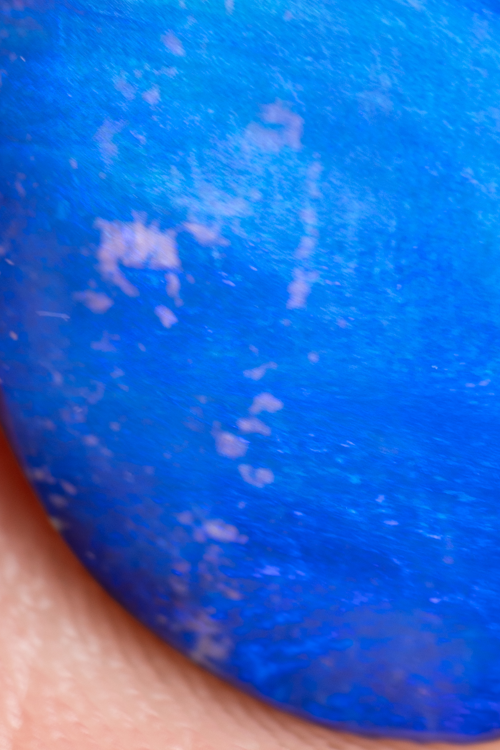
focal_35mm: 291
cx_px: 537
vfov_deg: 7.1
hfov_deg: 4.7
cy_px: 84
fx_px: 6063
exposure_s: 1/10
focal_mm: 90
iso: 100
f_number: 7.1
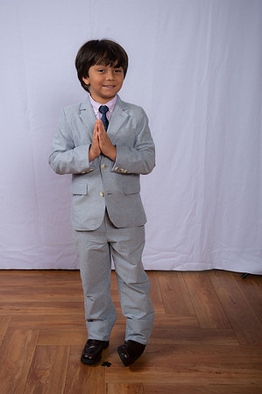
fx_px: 569
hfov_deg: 25.9
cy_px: 197
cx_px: 131
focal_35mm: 52
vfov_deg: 38.2
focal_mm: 52
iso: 250
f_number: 8
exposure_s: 1/160
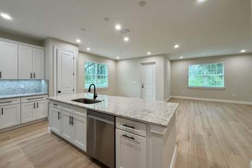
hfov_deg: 100.4
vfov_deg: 77.3
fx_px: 105
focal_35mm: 15
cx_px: 123
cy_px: 79
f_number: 2.2
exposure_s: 1/120
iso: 250
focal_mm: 2.22
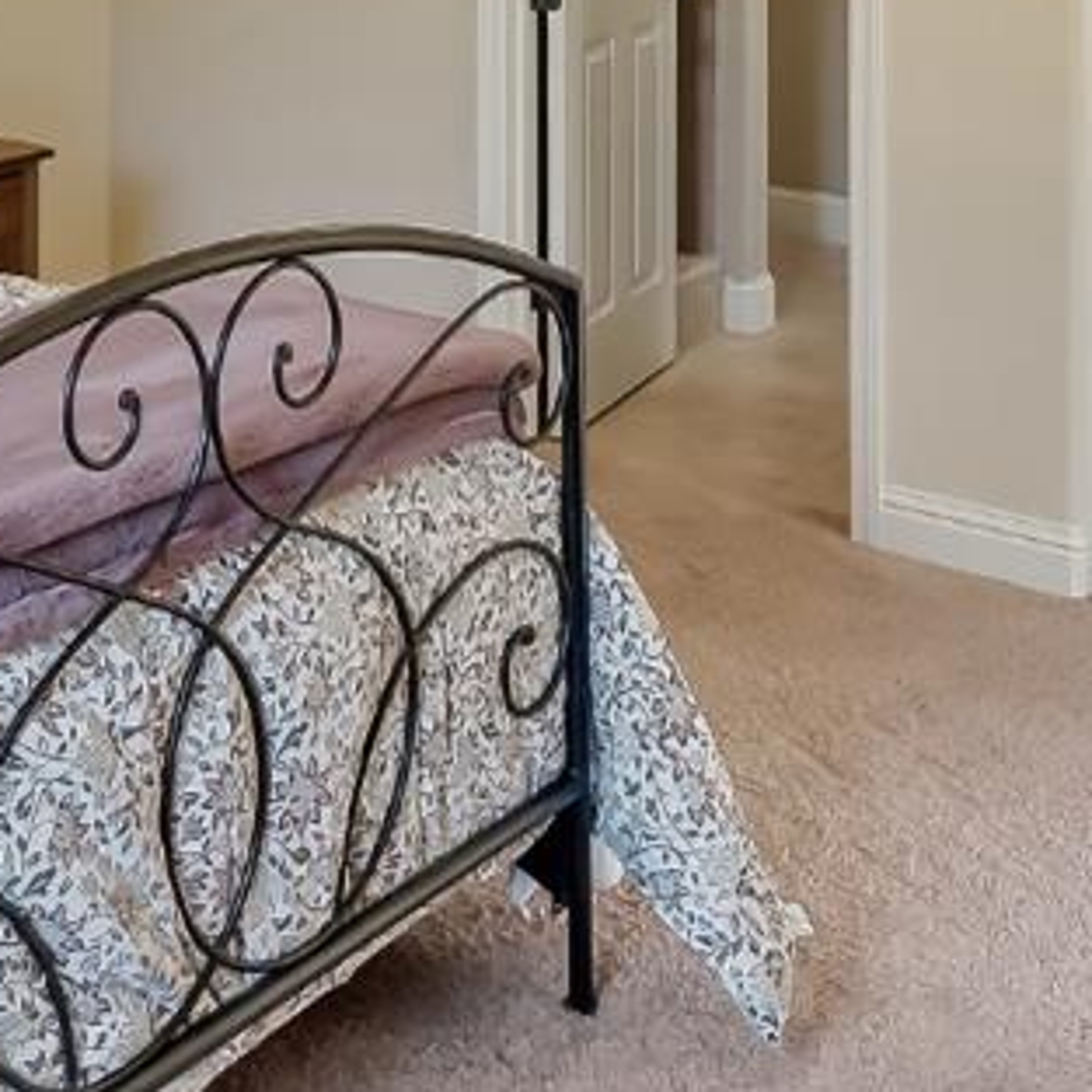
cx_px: 52
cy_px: -255
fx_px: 2034
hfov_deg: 28.5
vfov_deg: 26.4
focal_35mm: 57
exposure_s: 1/160
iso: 1250
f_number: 3.2
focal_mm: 14
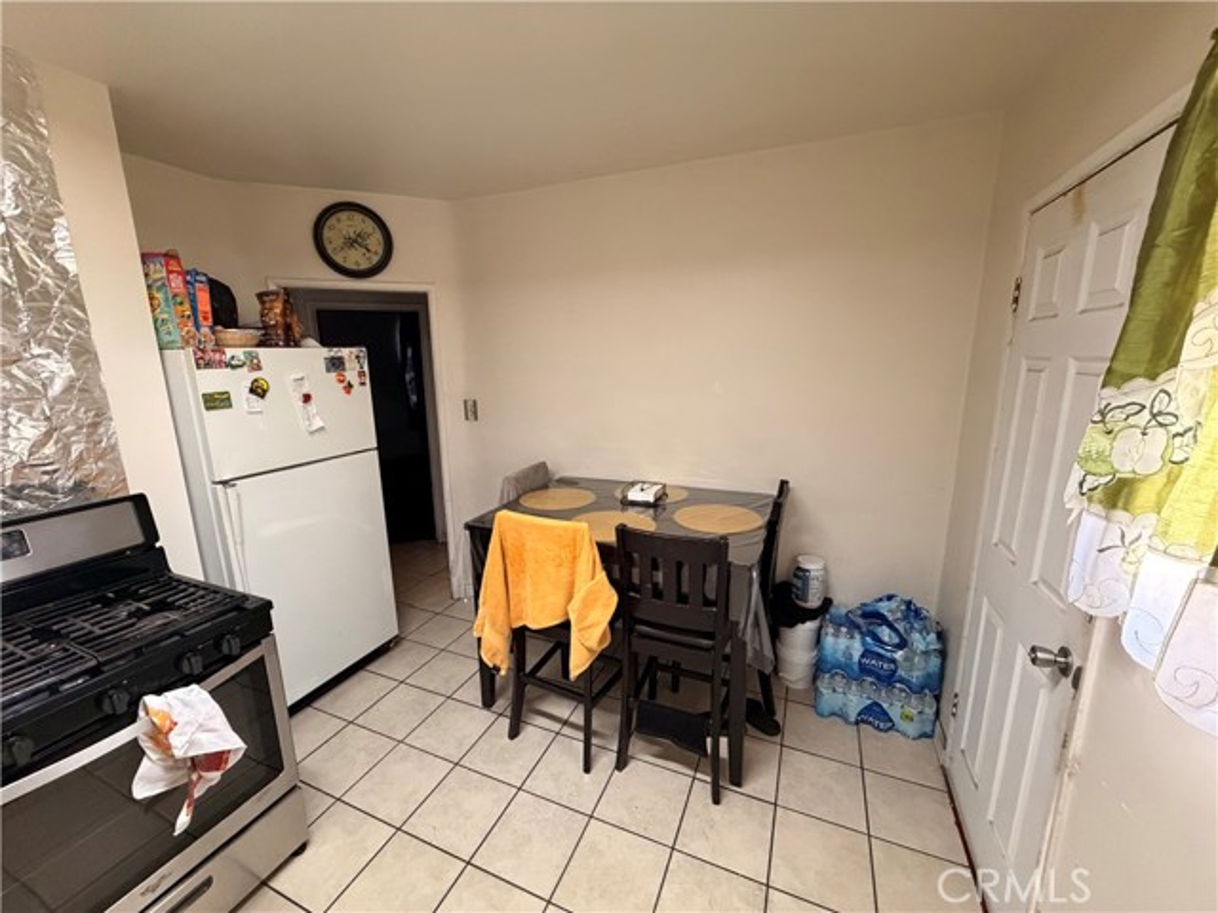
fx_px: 493
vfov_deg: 85.7
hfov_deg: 102.1
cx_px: 609
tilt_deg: -11.9
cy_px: 456
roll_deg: +1.6
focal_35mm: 14
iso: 640
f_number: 2.2
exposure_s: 1/60
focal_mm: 2.22
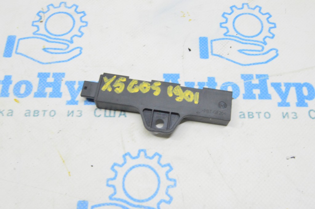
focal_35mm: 36
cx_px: 158
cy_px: 104
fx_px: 315
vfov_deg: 36.8
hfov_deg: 53.2
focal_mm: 24
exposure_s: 1/20
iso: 6400
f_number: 20
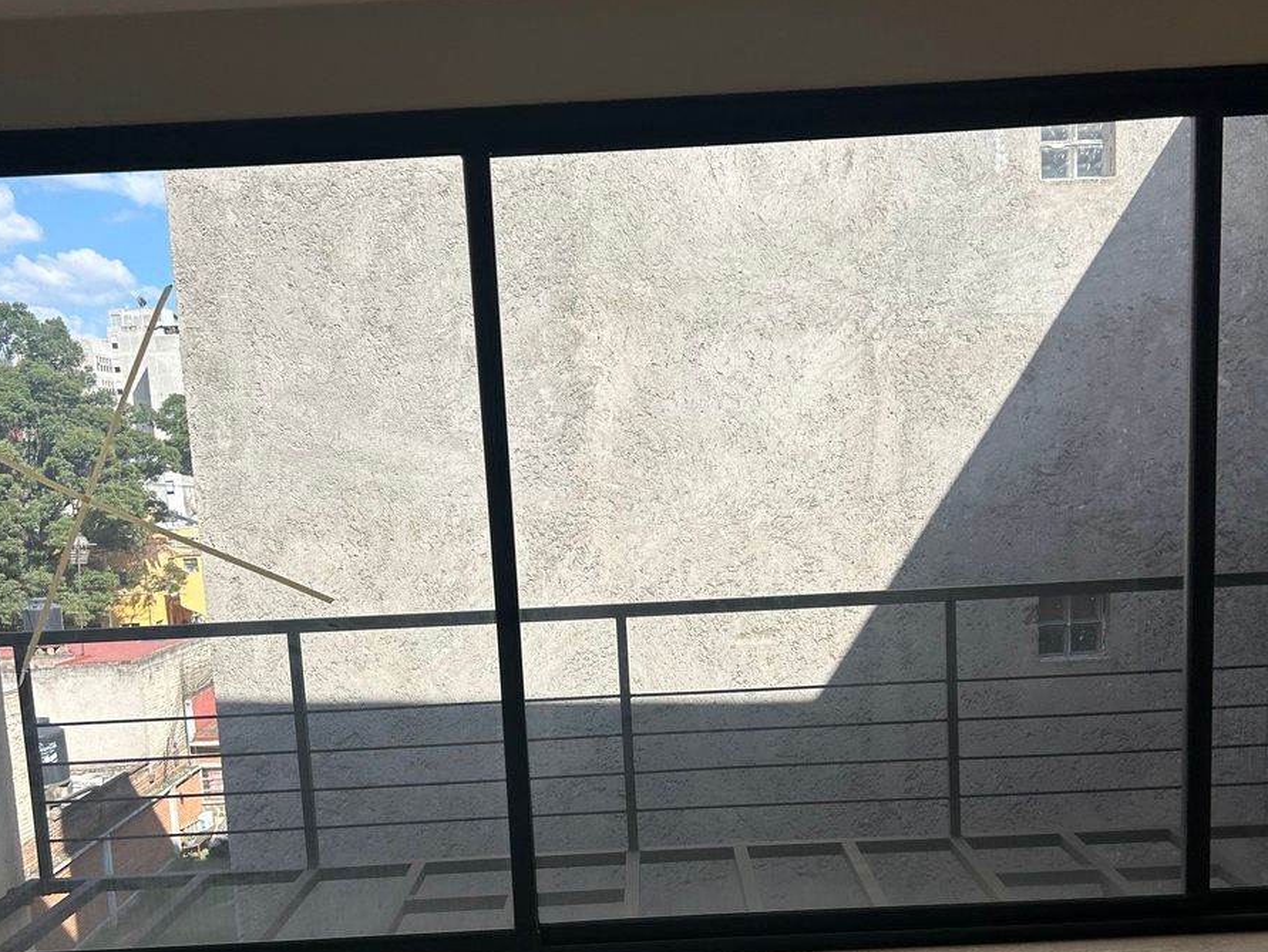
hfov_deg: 52.6
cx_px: 633
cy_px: 666
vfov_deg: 40.0
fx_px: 1283
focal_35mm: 35
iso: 50
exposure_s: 1/2513
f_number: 1.5
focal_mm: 5.7
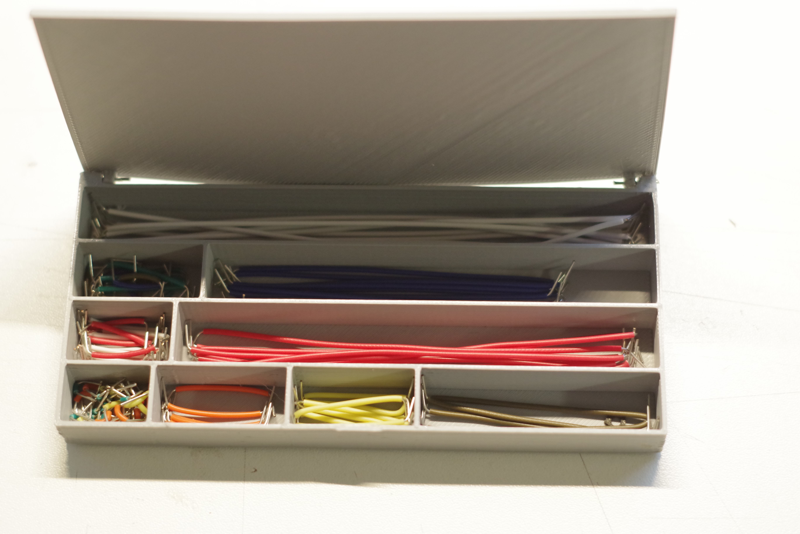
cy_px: 267
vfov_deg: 18.2
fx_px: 1667
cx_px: 400
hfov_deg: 27.0
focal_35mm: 75
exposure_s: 1/200
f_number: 2.8
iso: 1600
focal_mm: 50
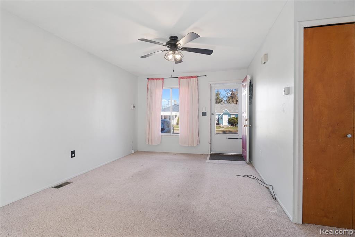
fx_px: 296
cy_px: 118
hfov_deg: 61.9
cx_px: 178
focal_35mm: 30
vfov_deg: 43.6
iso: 320
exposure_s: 1/10
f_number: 9
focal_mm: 30
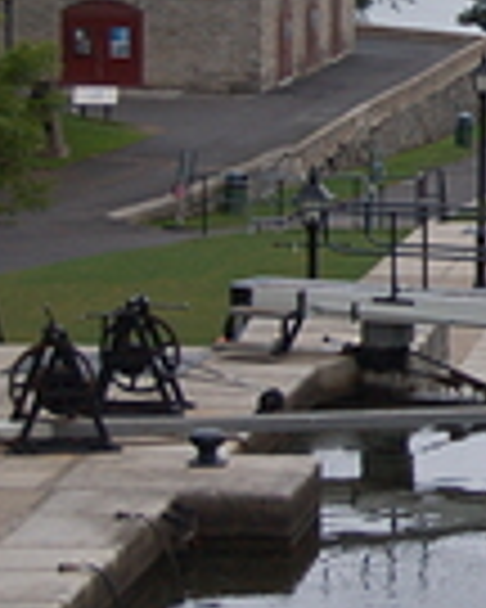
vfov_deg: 7.7
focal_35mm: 251
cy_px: 16
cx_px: 976
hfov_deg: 6.0
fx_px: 4513
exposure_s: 1/80
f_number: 5
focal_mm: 40
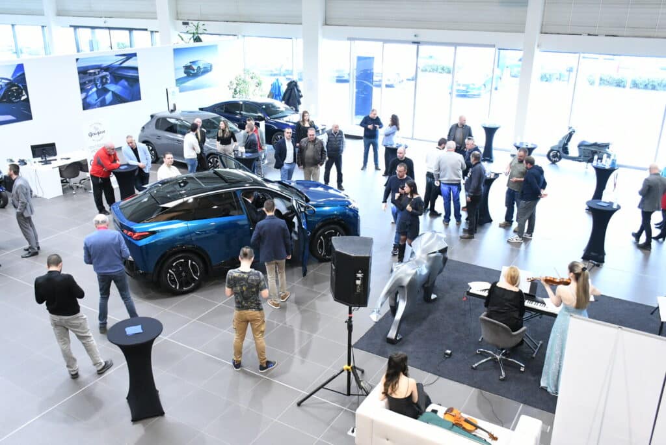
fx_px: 611
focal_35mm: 33
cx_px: 333
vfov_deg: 40.0
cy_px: 222
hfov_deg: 57.2
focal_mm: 22
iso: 5000
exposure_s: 1/125
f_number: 5.6
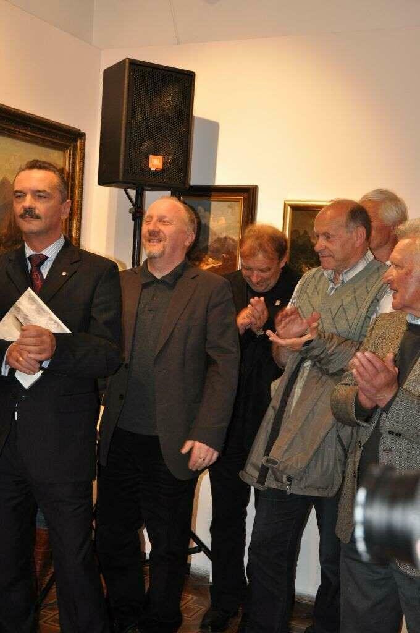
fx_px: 816
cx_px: 210
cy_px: 316
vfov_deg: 42.4
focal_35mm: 46
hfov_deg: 28.9
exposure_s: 1/60
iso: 800
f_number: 4
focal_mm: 31
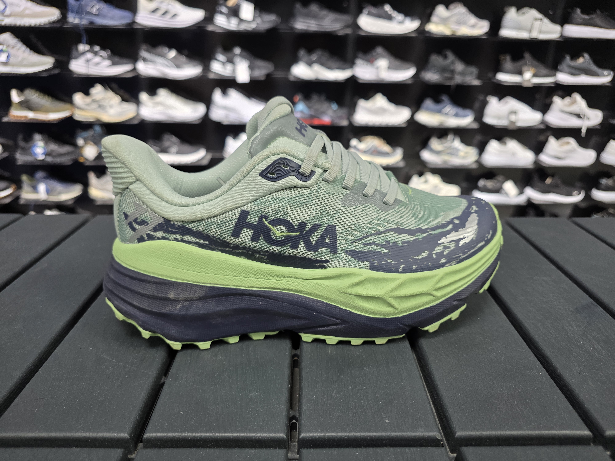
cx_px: 308
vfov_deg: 58.9
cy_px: 230
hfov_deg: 73.9
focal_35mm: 23
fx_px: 409
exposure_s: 1/180
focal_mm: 6.3
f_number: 1.7
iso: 200
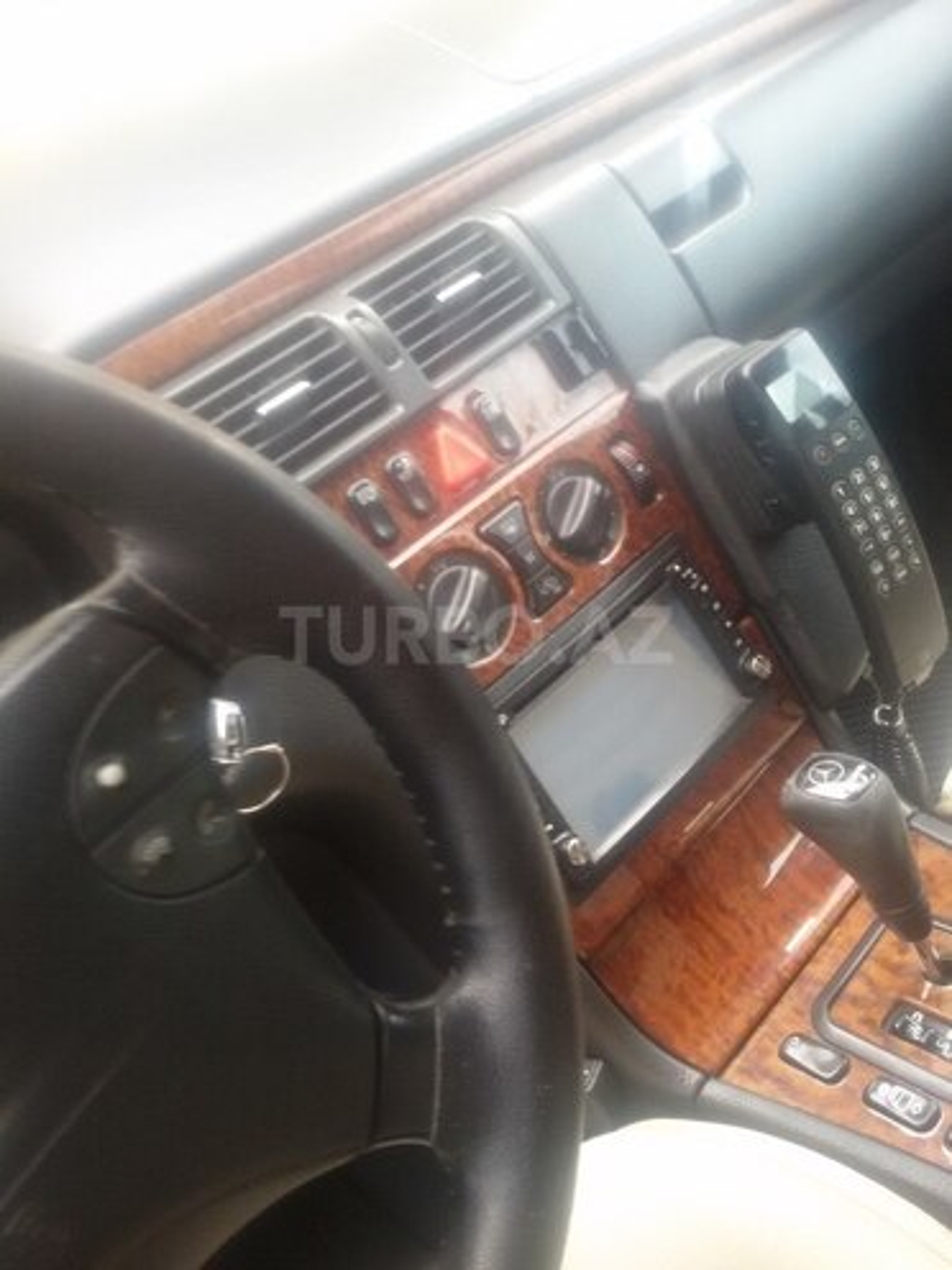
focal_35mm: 31
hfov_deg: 45.4
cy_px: 635
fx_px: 1137
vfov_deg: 58.4
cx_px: 476
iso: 125
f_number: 2.4
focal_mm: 2.93
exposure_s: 1/30
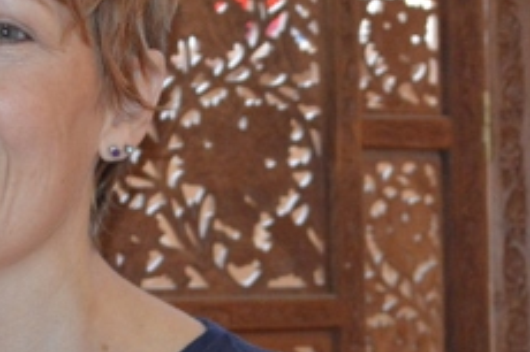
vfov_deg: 7.1
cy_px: 274
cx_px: 247
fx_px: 2825
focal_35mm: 192
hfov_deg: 10.7
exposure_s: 1/60
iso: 3200
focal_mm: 46
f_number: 5.3
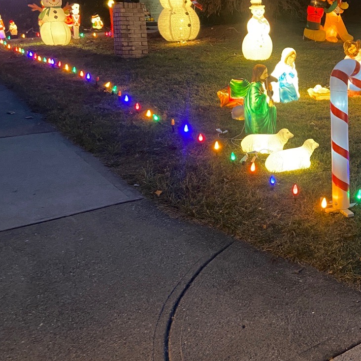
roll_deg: +1.4
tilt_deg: -9.0
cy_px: 105
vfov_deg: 35.5
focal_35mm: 47
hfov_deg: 33.9
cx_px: 330
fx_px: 555
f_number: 1.8
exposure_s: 1/30
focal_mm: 4.25
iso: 500
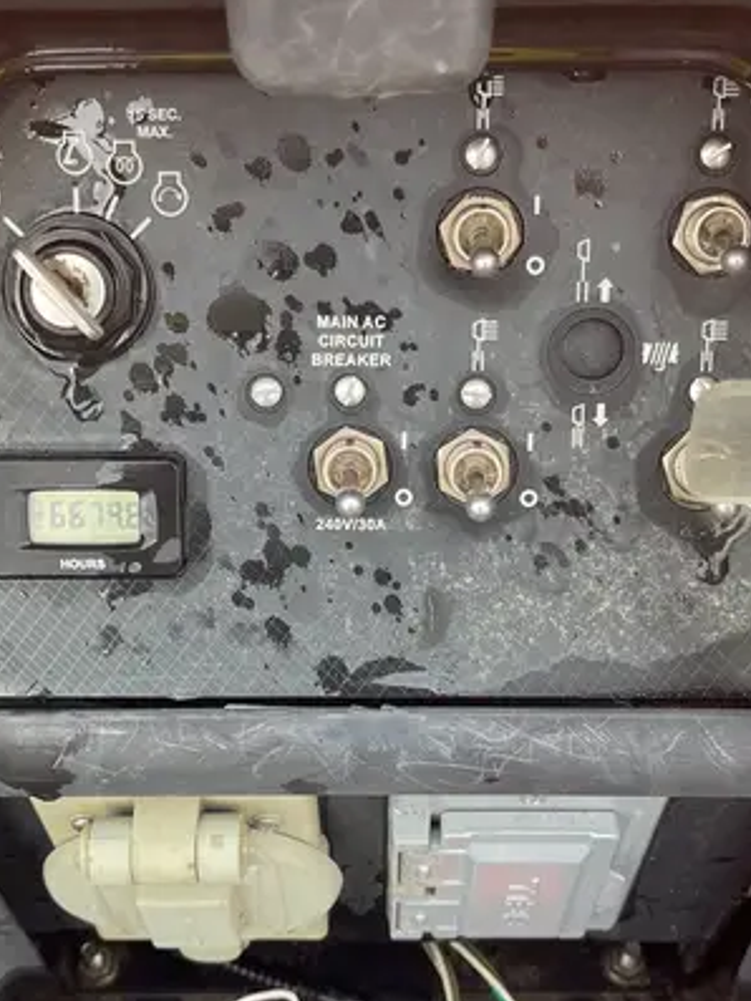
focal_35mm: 48
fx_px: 1388
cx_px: 355
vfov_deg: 39.6
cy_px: 478
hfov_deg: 30.3
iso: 100
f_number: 1.6
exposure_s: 1/121
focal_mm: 5.1
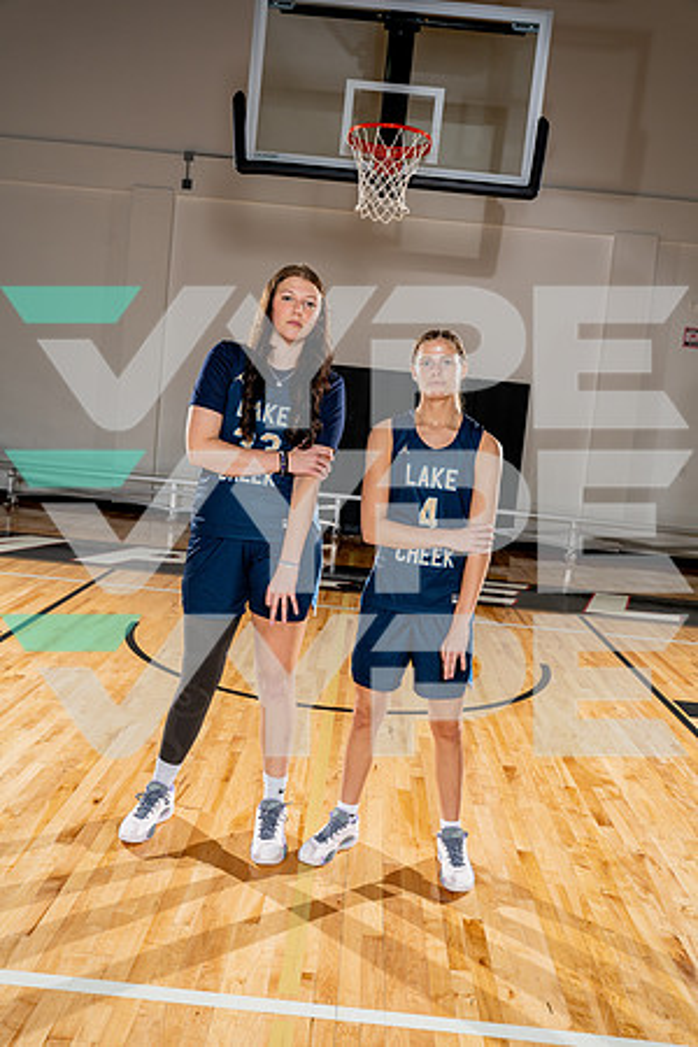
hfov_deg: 41.1
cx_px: 349
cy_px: 524
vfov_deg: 58.7
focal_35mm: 32
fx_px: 931
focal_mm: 32
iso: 200
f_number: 5.6
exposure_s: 1/250
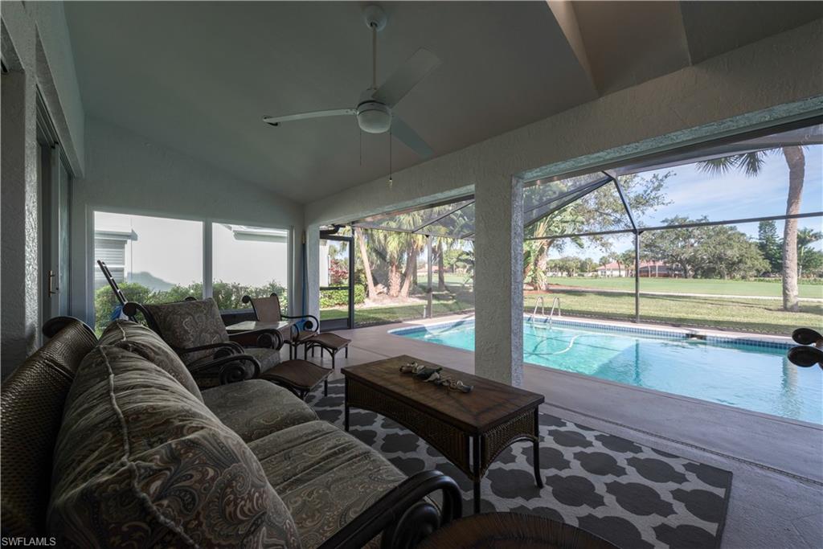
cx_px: 412
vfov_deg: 81.2
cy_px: 274
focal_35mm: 14
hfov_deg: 104.2
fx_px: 320
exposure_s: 1/50
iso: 200
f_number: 11
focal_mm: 14
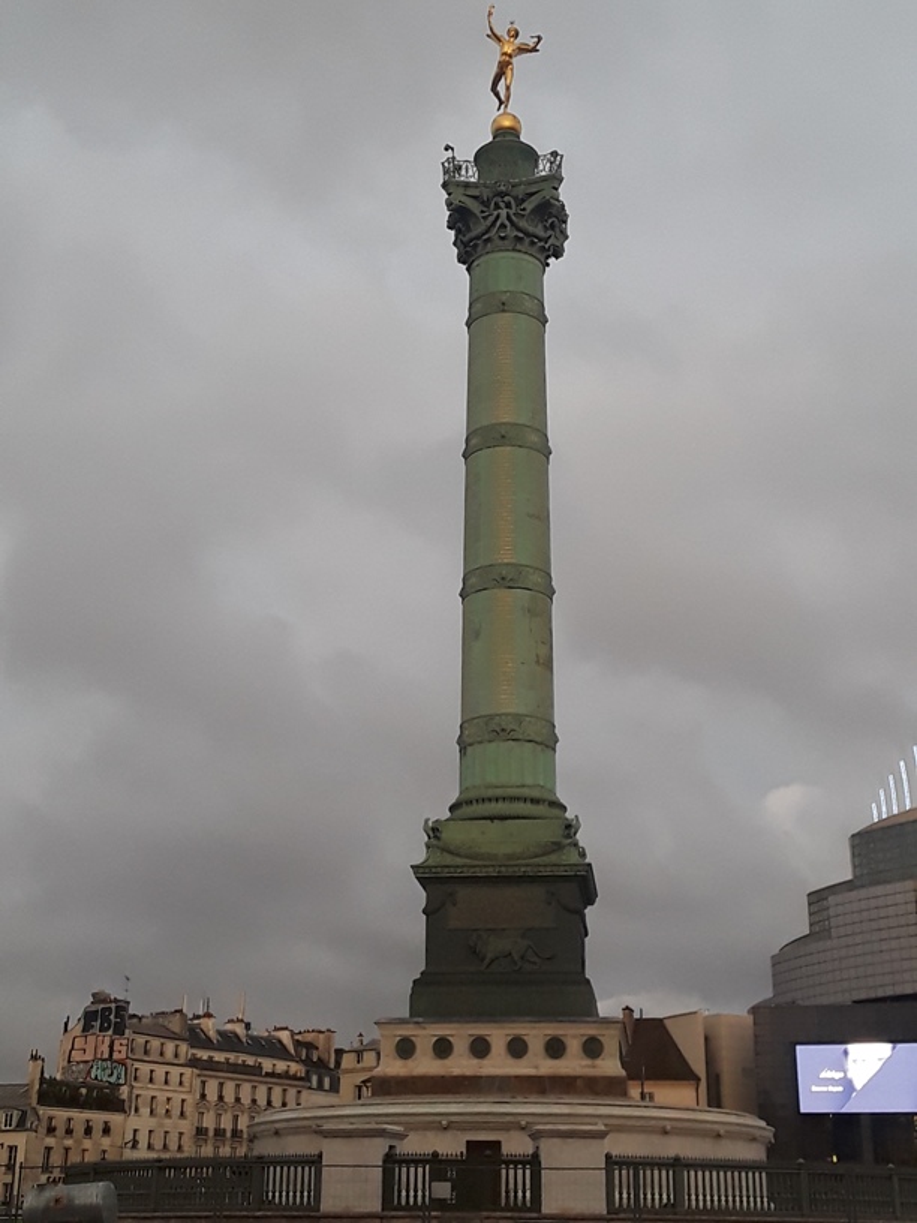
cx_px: 458
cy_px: 612
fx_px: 989
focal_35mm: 28
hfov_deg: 49.7
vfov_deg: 63.4
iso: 64
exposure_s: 1/120
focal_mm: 2.9
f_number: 1.9
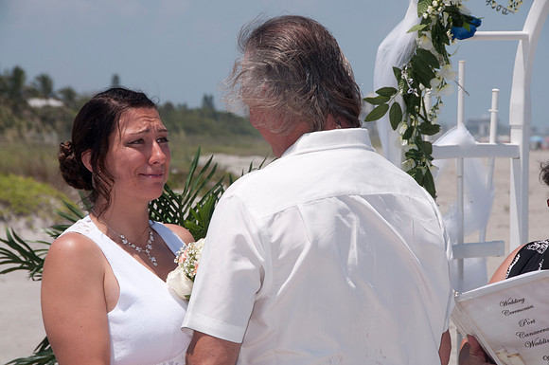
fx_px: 2741
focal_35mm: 180
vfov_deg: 7.6
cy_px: 182
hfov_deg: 11.4
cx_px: 274
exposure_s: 1/250
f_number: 13
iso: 100
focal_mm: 120
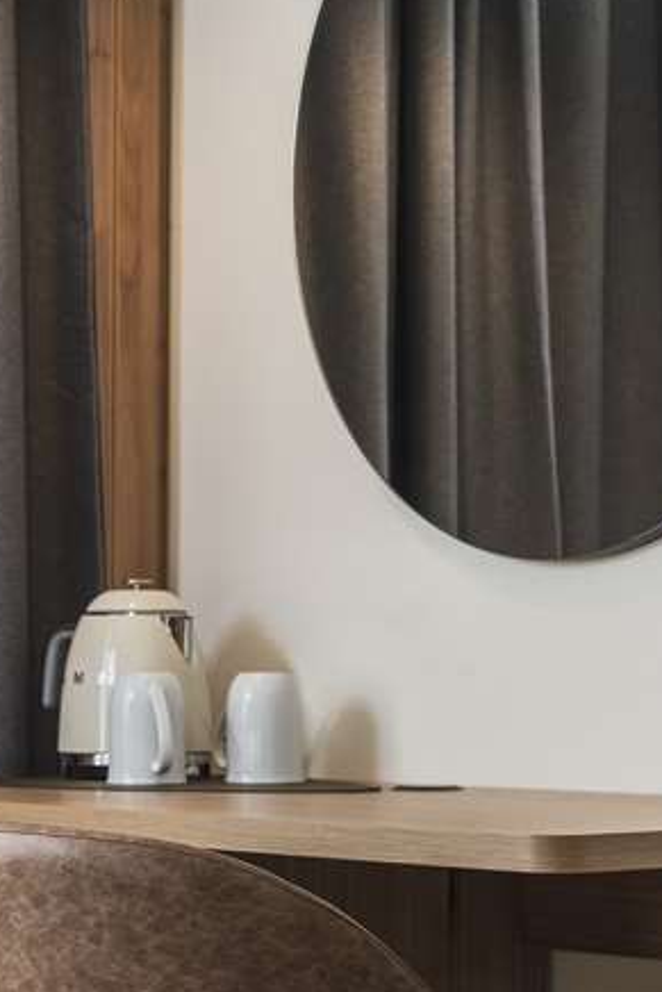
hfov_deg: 11.6
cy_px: 634
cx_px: 375
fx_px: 3262
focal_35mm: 118
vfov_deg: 17.3
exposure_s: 1/30
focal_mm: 34.4
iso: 200
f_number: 6.3
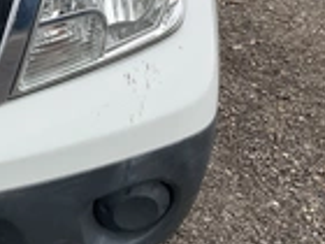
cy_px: 86
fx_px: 779
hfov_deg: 22.8
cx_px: 16
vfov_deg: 17.7
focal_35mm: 83
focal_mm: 3
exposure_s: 1/1412
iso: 25
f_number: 1.8
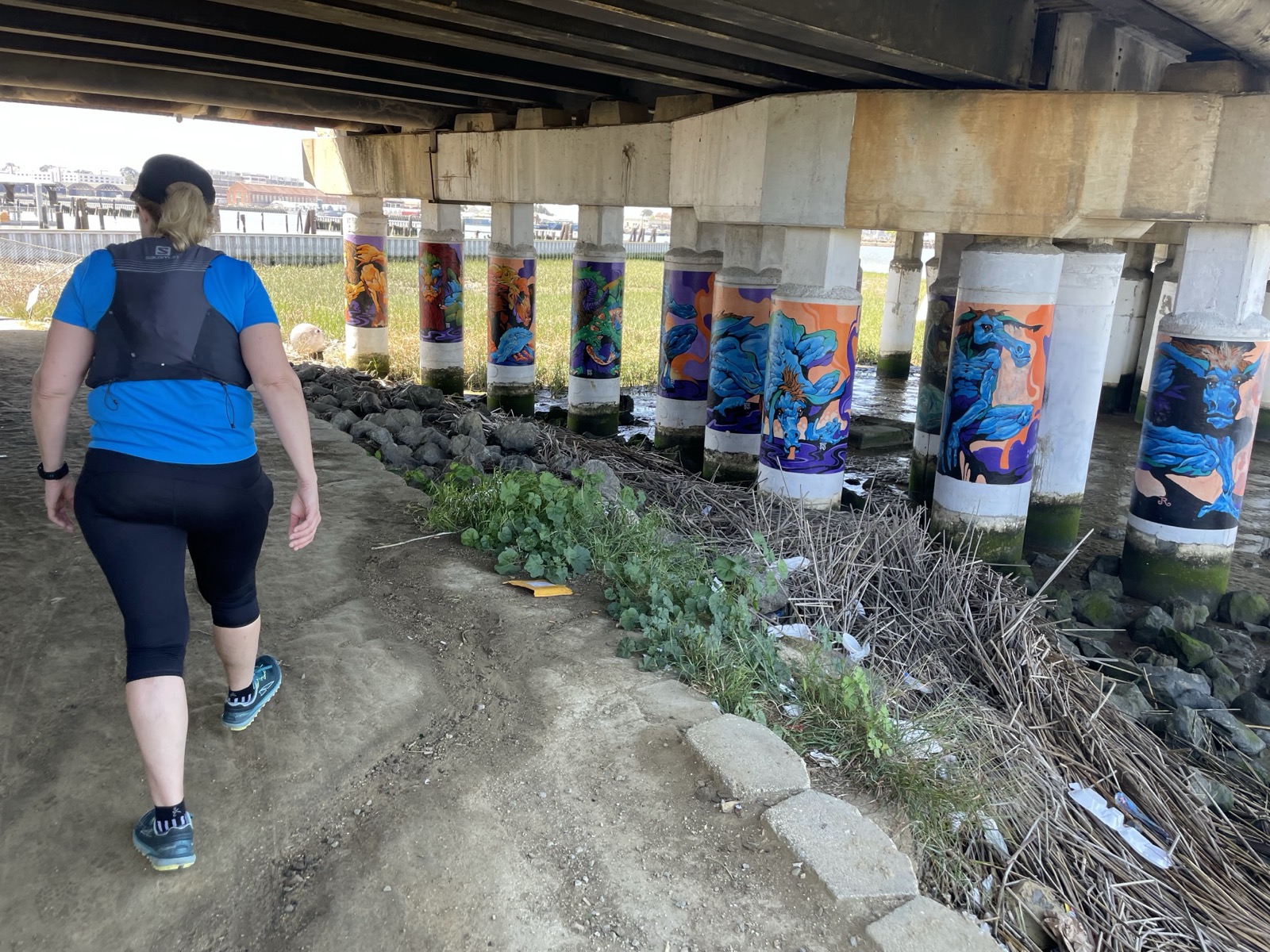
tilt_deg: -12.5
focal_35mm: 26
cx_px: 635
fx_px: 954
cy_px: 476
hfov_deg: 67.3
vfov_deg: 53.1
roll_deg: -0.1
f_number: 1.6
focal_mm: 4.2
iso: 32
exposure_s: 1/177
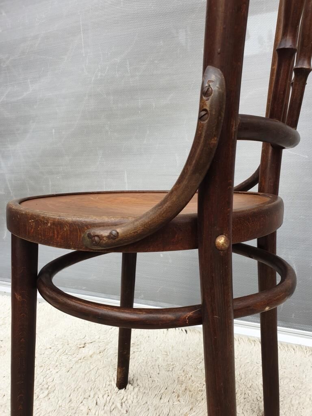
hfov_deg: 53.1
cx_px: 156
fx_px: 312
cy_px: 208
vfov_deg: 67.3
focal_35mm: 26
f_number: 2.4
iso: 50
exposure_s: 1/100
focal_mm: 4.3
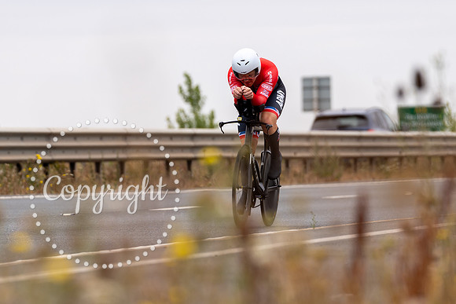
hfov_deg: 5.4
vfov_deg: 3.6
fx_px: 4813
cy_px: 137
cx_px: 234
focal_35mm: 380
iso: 100
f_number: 3.5
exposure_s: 1/800
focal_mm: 200
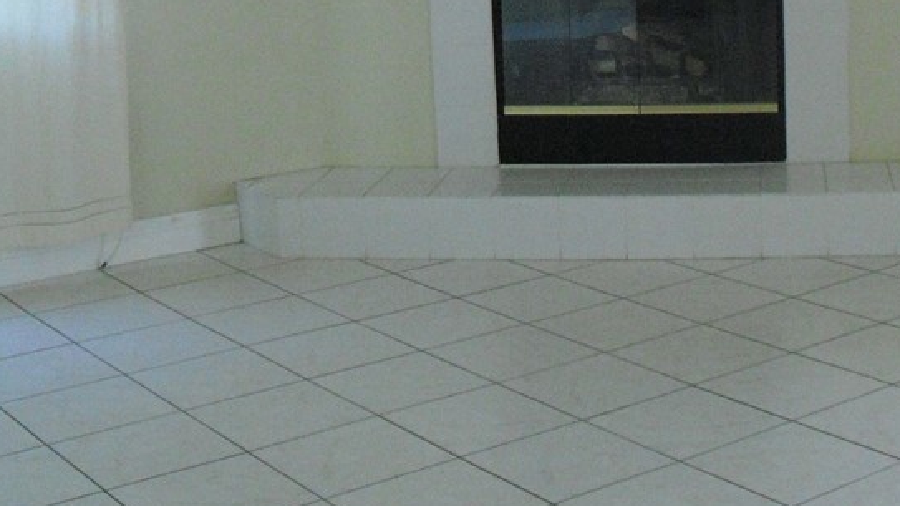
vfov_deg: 15.7
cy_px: -83
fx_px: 1765
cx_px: 603
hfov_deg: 28.4
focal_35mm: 74
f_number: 3.1
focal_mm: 6.3
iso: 800
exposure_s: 1/80
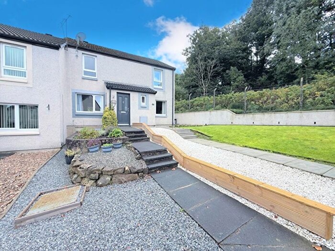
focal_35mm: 14
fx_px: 135
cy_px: 126
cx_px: 168
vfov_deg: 85.7
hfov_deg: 102.1
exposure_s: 1/613
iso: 50
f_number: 2.2
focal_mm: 2.22
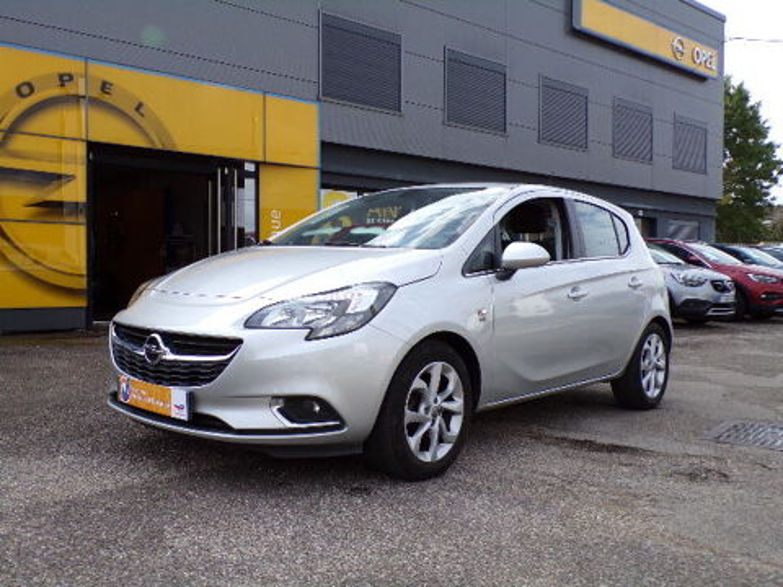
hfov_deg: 56.8
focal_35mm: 32
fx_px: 724
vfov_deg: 44.2
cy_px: 294
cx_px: 392
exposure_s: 1/640
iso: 80
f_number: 3.2
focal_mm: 5.8
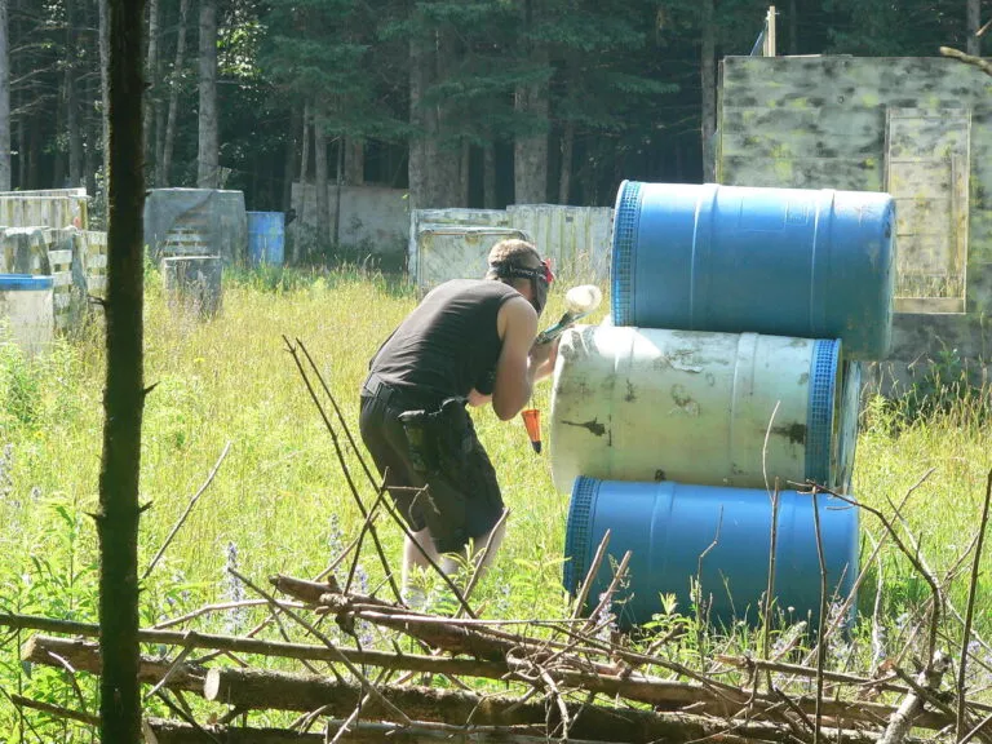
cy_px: 372
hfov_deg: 15.5
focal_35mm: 127
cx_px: 496
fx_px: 3639
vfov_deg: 11.7
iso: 80
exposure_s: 1/125
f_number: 3.7
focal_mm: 21.2
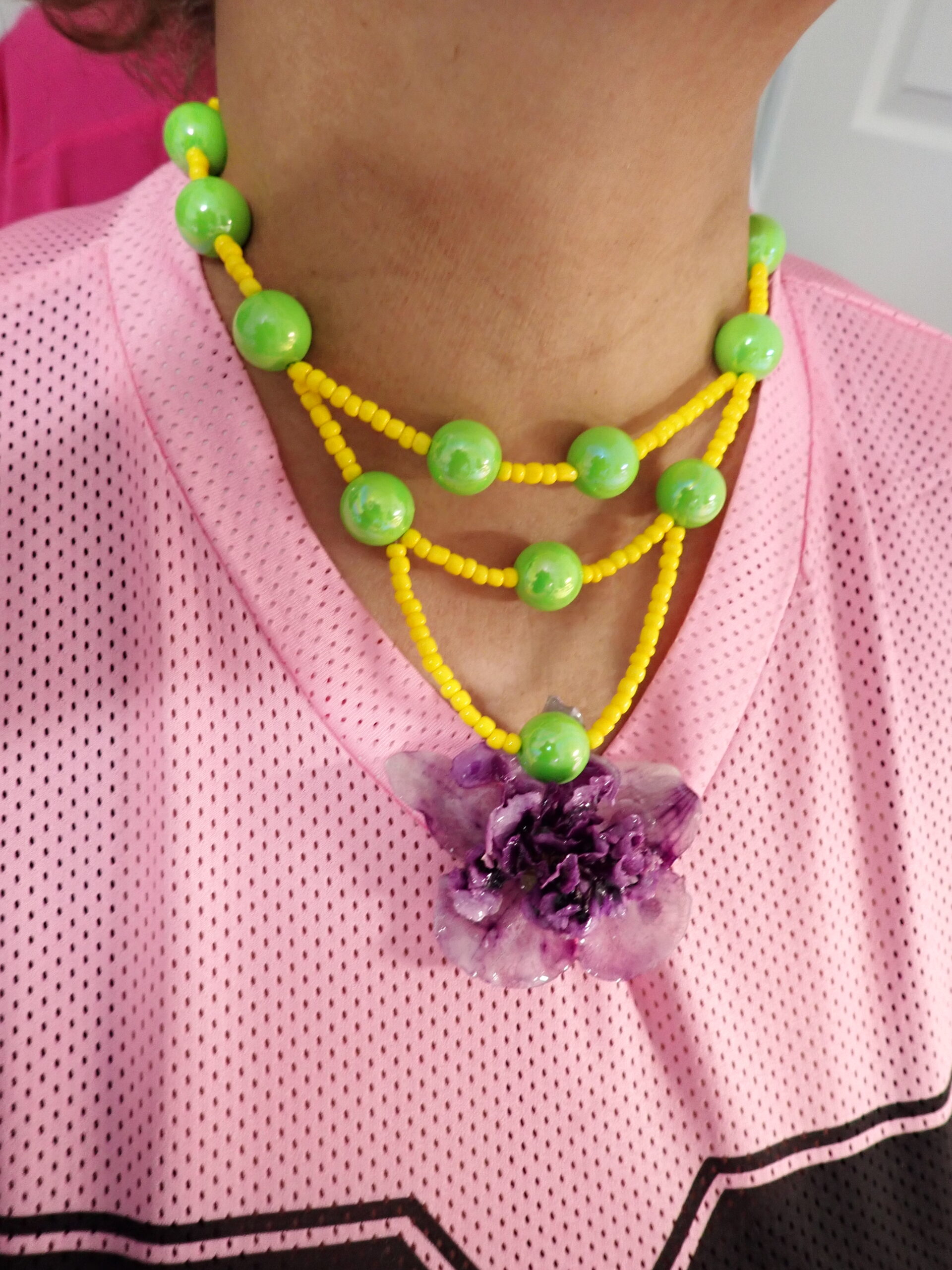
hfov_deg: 54.9
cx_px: 476
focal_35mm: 25
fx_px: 917
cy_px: 635
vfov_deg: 69.4
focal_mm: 4.5
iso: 200
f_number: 2
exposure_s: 1/30
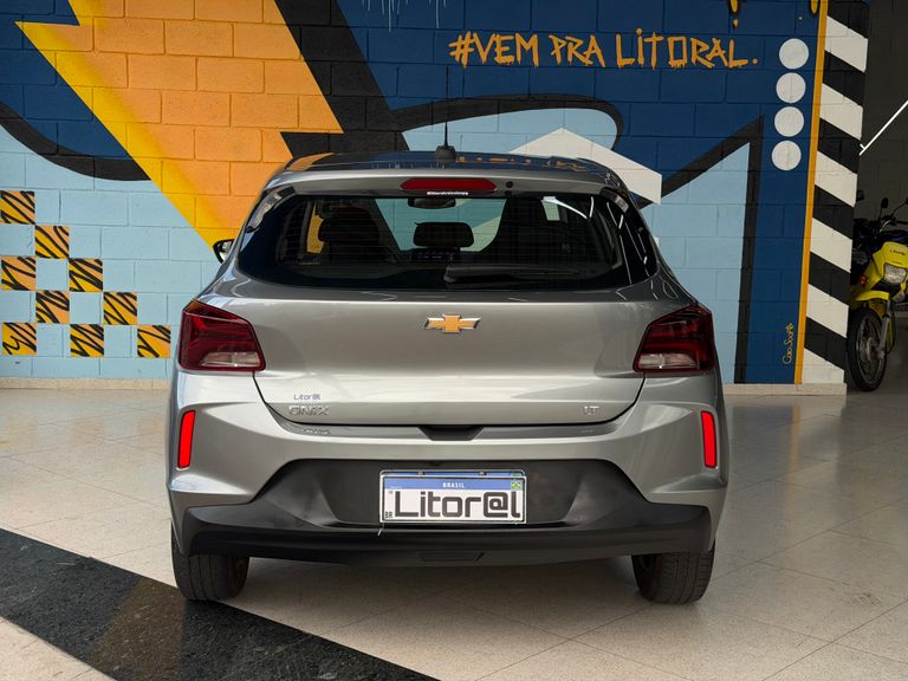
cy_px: 340
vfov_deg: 30.3
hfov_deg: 39.7
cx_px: 454
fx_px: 1259
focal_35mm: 48
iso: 64
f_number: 1.78
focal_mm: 6.76
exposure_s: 1/754
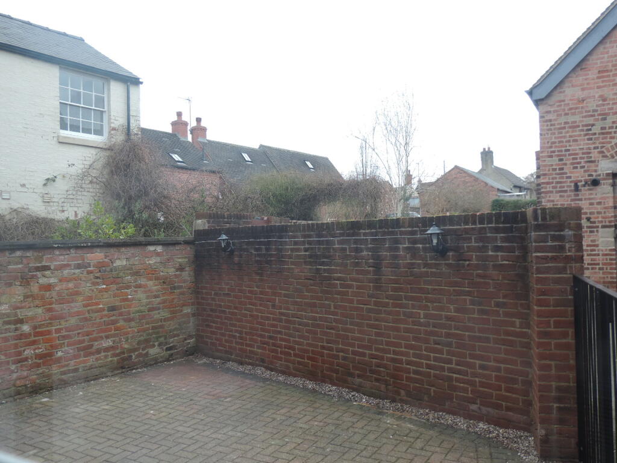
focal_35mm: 30
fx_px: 535
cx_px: 308
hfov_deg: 60.0
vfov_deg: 46.8
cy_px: 232
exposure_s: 1/40
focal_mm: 5.3
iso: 80
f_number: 3.1
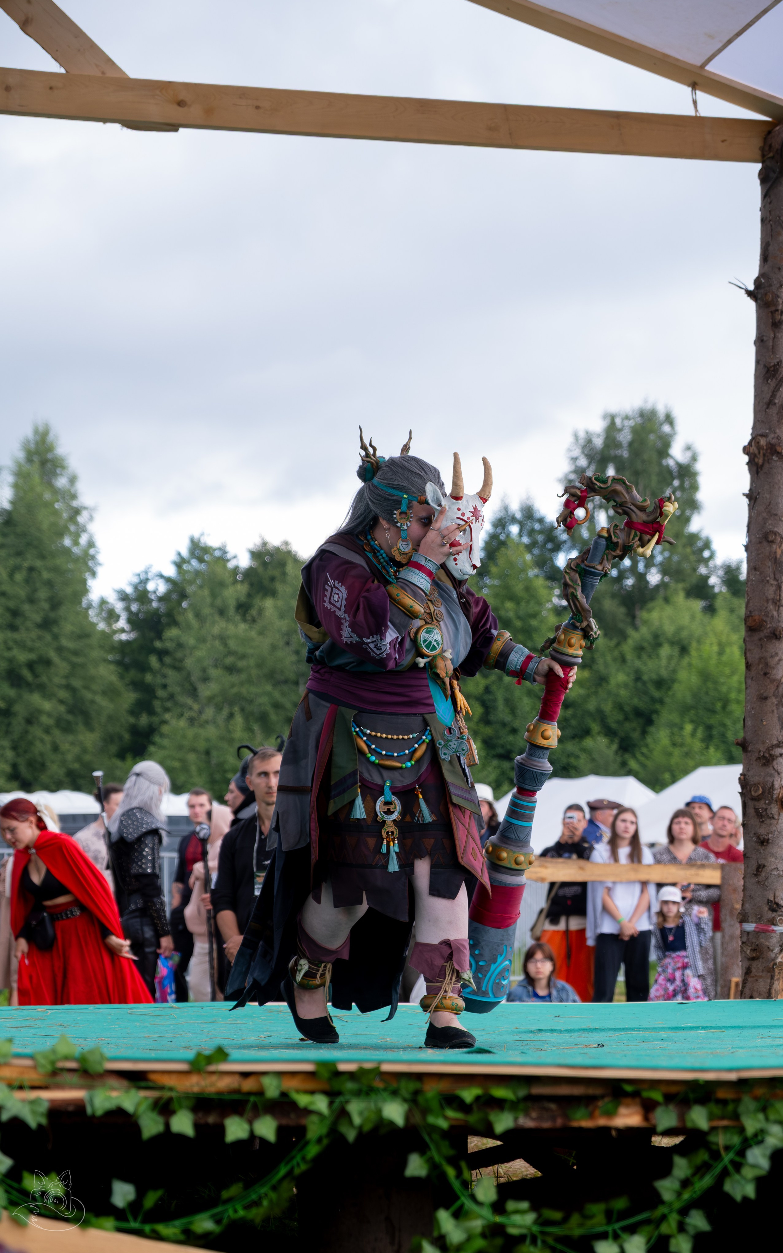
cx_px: 414
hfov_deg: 15.4
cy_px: 626
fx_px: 2903
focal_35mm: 85
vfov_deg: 24.4
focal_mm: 55
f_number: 3.6
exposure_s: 1/800
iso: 800
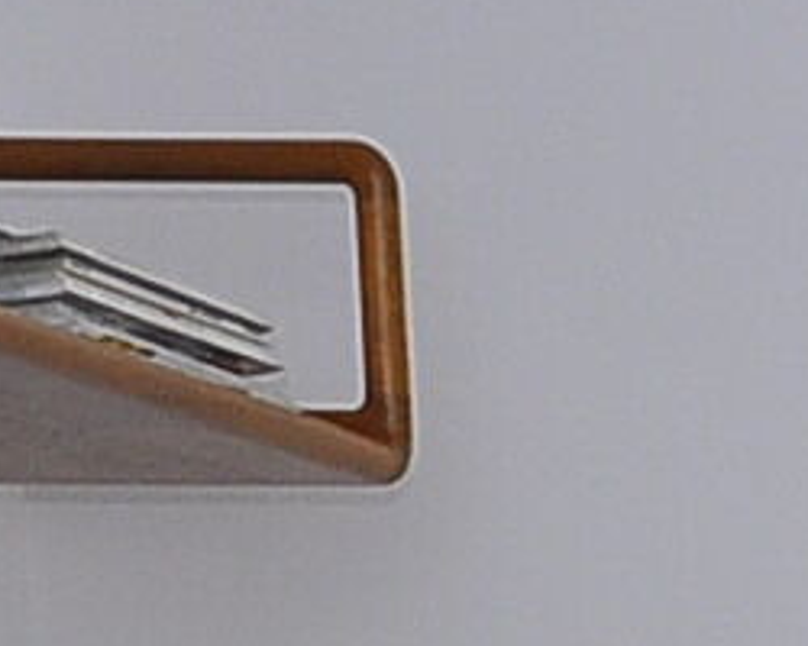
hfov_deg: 5.5
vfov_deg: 4.8
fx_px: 7485
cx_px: 3129
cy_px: 1738
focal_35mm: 313
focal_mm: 26
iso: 400
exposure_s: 1/125
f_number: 4
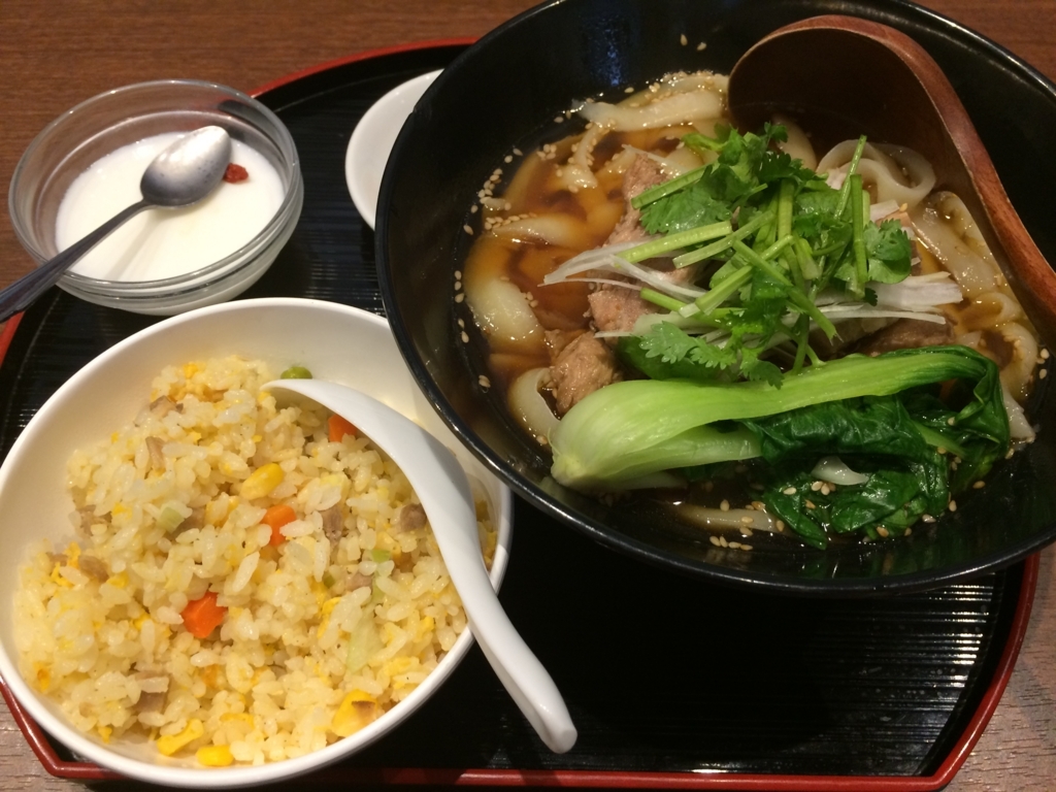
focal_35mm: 29
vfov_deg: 48.2
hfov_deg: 61.7
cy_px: 396
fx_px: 885
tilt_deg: -59.2
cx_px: 528
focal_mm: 4.15
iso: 125
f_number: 2.2
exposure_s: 1/30
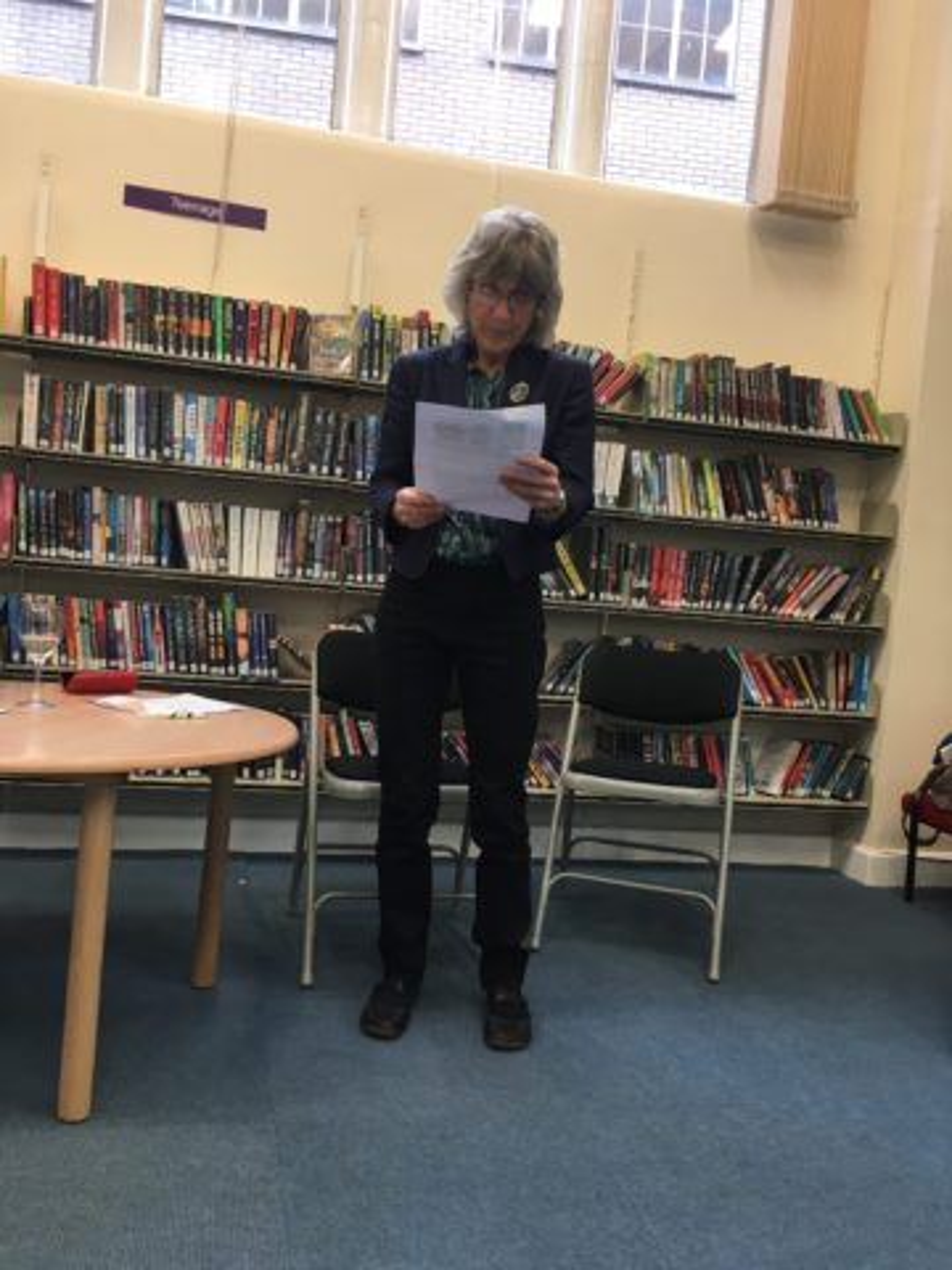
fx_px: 1063
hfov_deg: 48.2
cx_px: 476
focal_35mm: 29
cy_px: 635
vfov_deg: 61.7
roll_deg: -3.6
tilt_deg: -2.5
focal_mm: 4.15
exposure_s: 1/33
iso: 64
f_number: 2.2
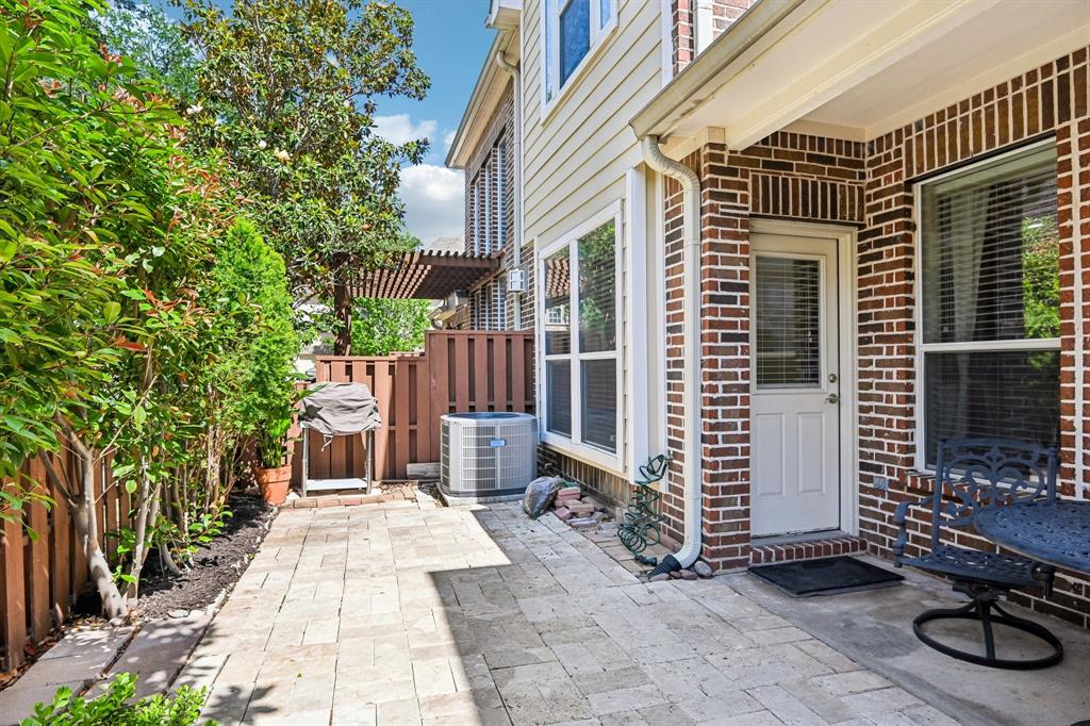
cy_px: 363
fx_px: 605
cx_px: 545
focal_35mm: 20
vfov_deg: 61.9
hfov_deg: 84.0
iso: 400
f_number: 8
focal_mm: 20
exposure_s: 1/500
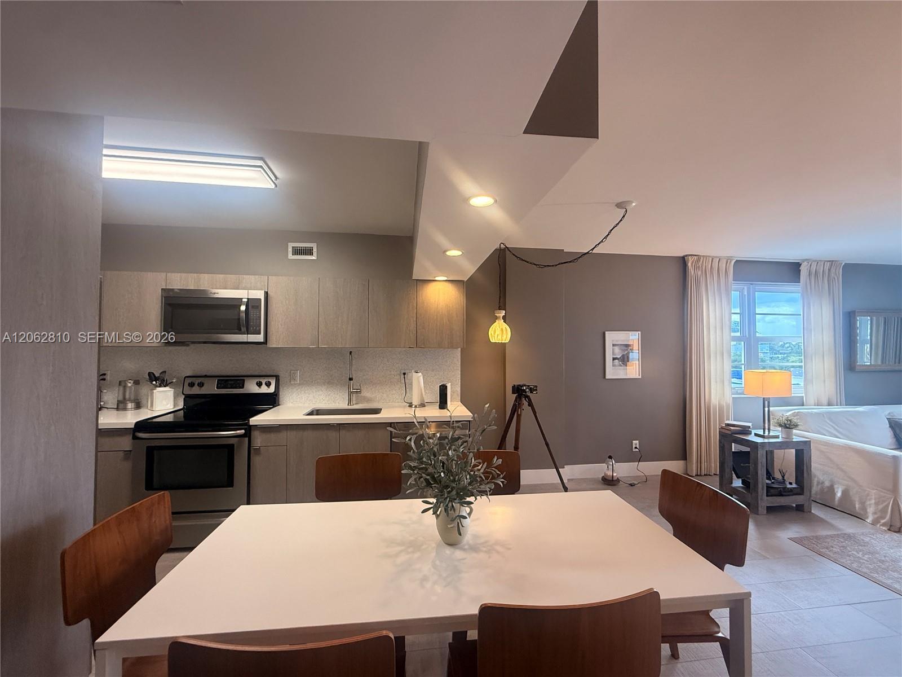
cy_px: 338
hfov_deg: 102.1
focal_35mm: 14
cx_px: 451
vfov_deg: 85.7
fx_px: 365
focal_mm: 2.22
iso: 400
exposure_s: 1/120
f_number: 2.2
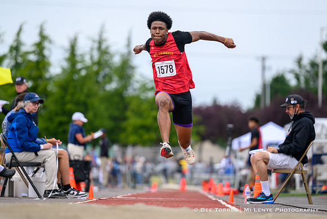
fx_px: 2096
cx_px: 166
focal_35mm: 231
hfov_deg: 8.9
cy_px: 109
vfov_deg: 6.0
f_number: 2.8
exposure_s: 1/2500
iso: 450
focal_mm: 185
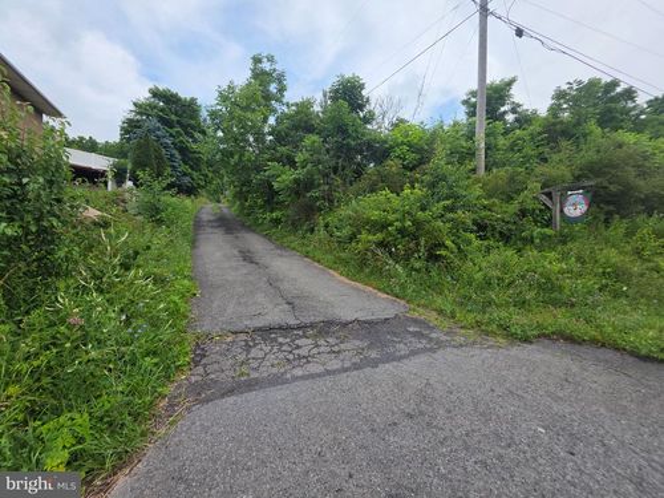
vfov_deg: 89.9
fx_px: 249
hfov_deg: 106.2
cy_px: 249
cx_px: 332
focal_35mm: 13
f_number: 1.9
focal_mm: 2.2
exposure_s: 1/1824
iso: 40
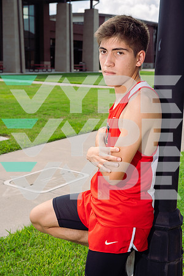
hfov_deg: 26.0
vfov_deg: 38.2
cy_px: 138
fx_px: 399
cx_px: 92
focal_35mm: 52
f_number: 9
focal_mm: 52
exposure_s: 1/250
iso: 125
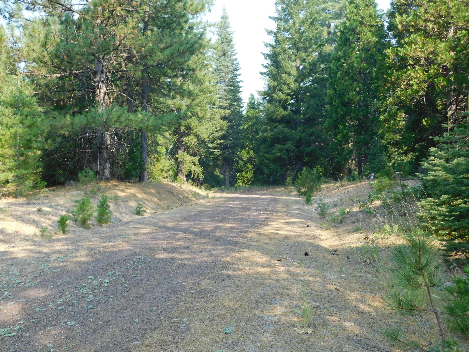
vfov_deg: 39.7
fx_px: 488
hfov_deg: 51.4
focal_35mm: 36
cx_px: 234
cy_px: 176
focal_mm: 6.3
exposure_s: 1/200
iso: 125
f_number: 3.5
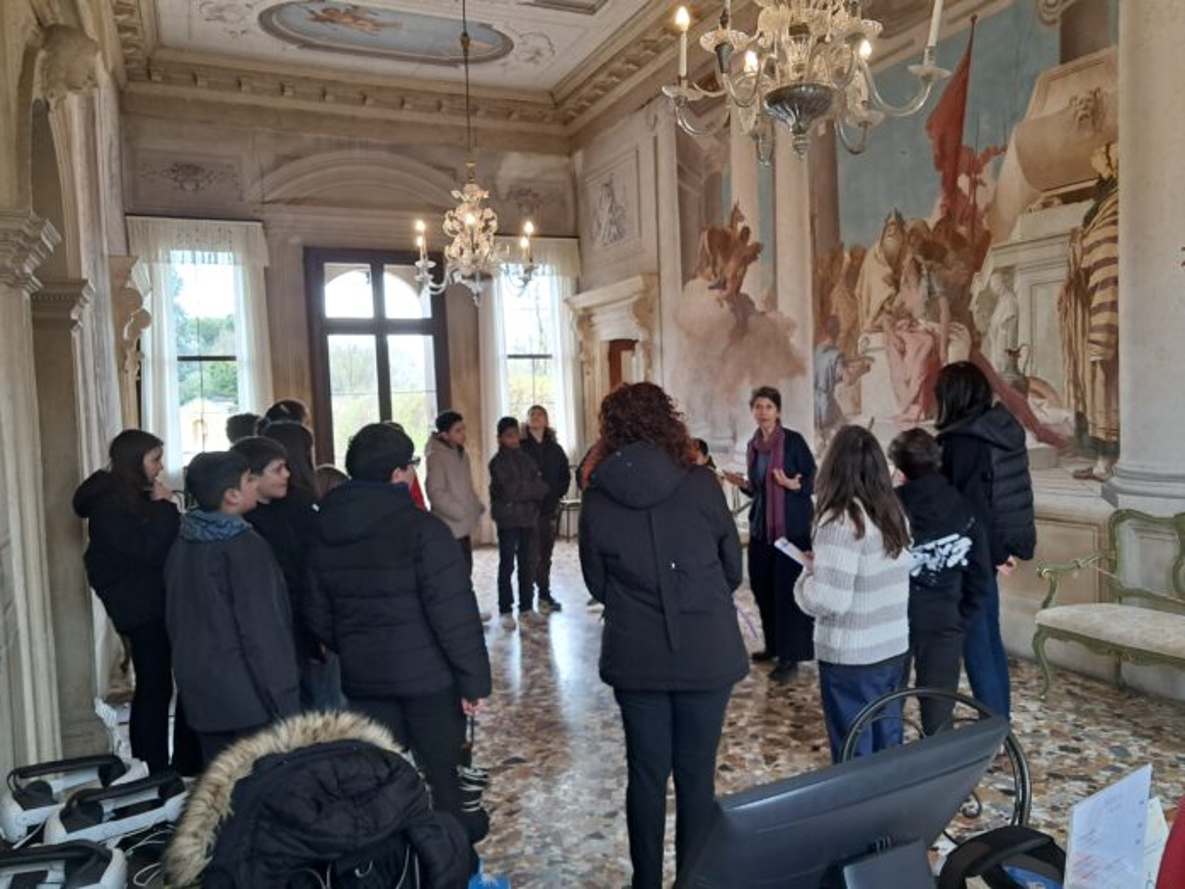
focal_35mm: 27
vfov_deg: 51.4
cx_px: 592
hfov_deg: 65.3
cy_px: 444
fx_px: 924
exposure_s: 1/50
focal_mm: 4
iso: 250
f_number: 1.8
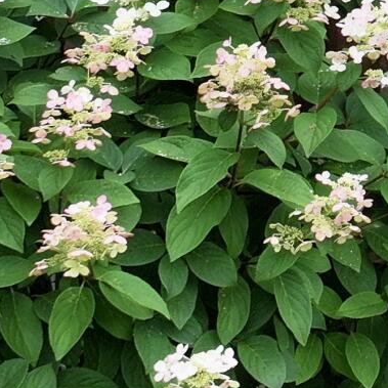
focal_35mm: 168
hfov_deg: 9.1
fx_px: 2130
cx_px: 1009
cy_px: -301
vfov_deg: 9.9
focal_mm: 12.29
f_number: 2.8
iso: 380
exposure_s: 1/400
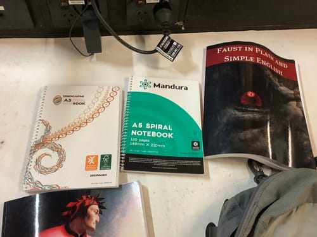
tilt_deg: -58.8
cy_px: 118
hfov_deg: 58.4
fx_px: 284
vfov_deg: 45.4
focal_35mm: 31
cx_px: 158
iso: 250
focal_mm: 3.3
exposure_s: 1/50
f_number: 2.4
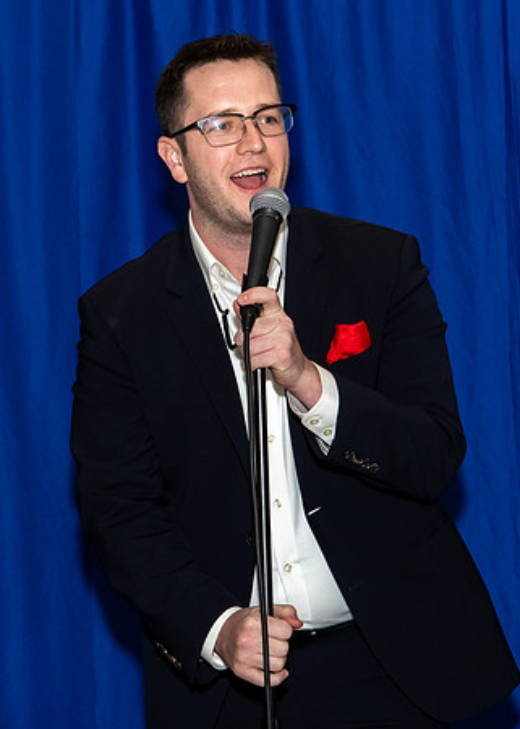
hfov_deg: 11.0
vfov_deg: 15.4
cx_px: 232
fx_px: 2697
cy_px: 338
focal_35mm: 130
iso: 500
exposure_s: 1/250
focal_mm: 55
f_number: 7.1
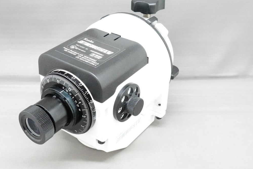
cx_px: 107
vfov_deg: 26.0
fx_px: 366
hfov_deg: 38.1
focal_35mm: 52
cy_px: 74
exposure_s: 1/40
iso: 6400
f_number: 8
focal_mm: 15.9
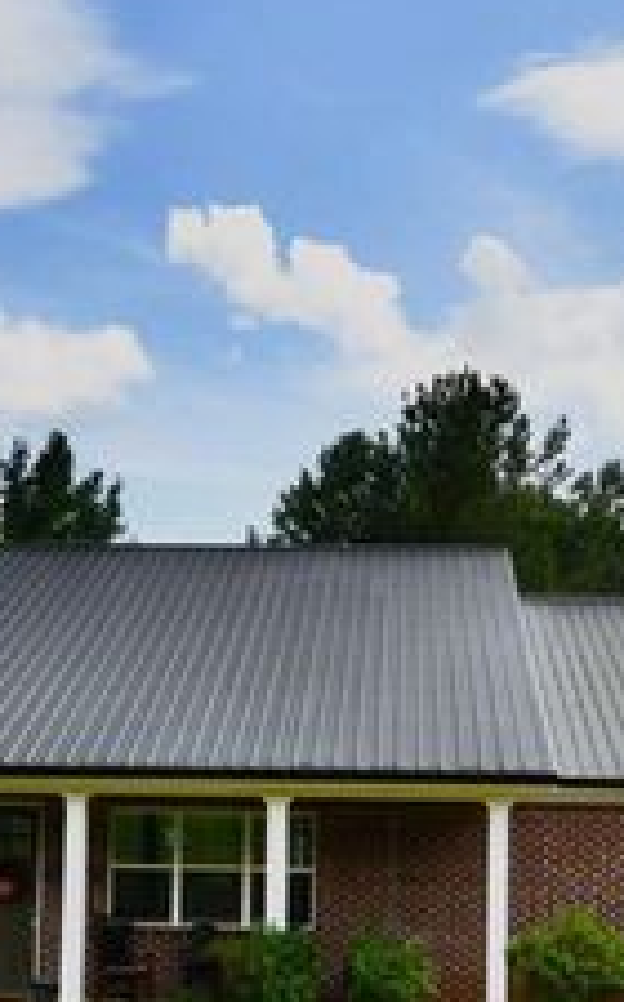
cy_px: 541
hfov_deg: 37.0
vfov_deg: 56.7
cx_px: 236
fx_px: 928
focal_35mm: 34
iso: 125
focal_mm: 10
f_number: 8
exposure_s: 1/250
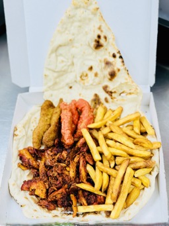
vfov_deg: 39.6
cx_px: 84
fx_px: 312
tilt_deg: -52.4
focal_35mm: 48
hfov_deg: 30.3
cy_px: 113
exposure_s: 1/100
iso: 160
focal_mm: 6.76
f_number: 1.78
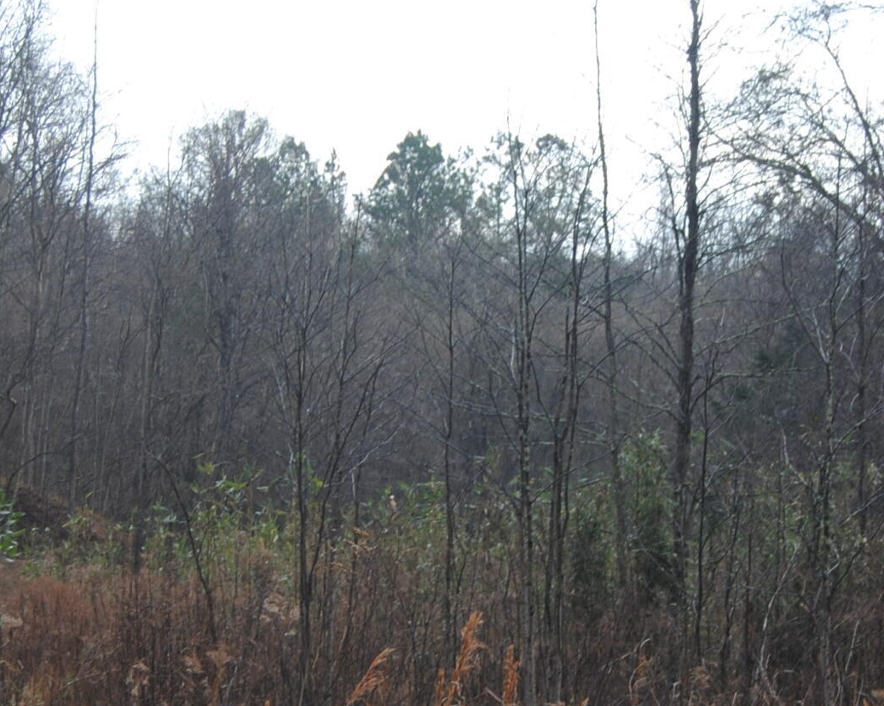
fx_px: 4054
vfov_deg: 9.9
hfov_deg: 12.4
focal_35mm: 155
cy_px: 525
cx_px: 499
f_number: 5
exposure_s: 1/100
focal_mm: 38
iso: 100
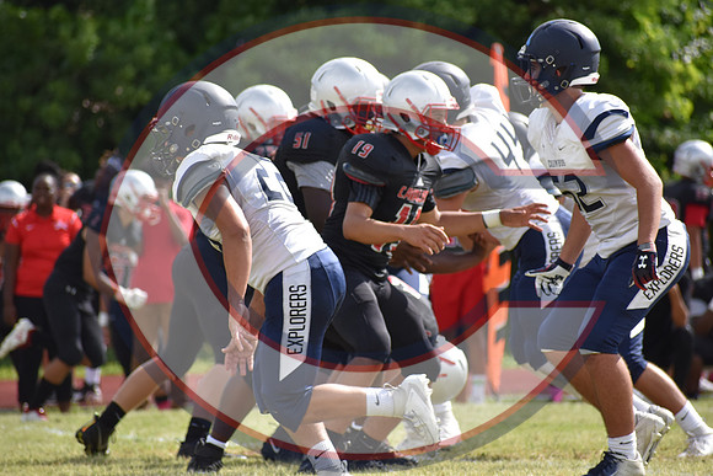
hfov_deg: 5.3
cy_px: 238
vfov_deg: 3.5
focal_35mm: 390
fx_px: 7726
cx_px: 356
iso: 400
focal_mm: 260
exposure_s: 1/1250
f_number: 6
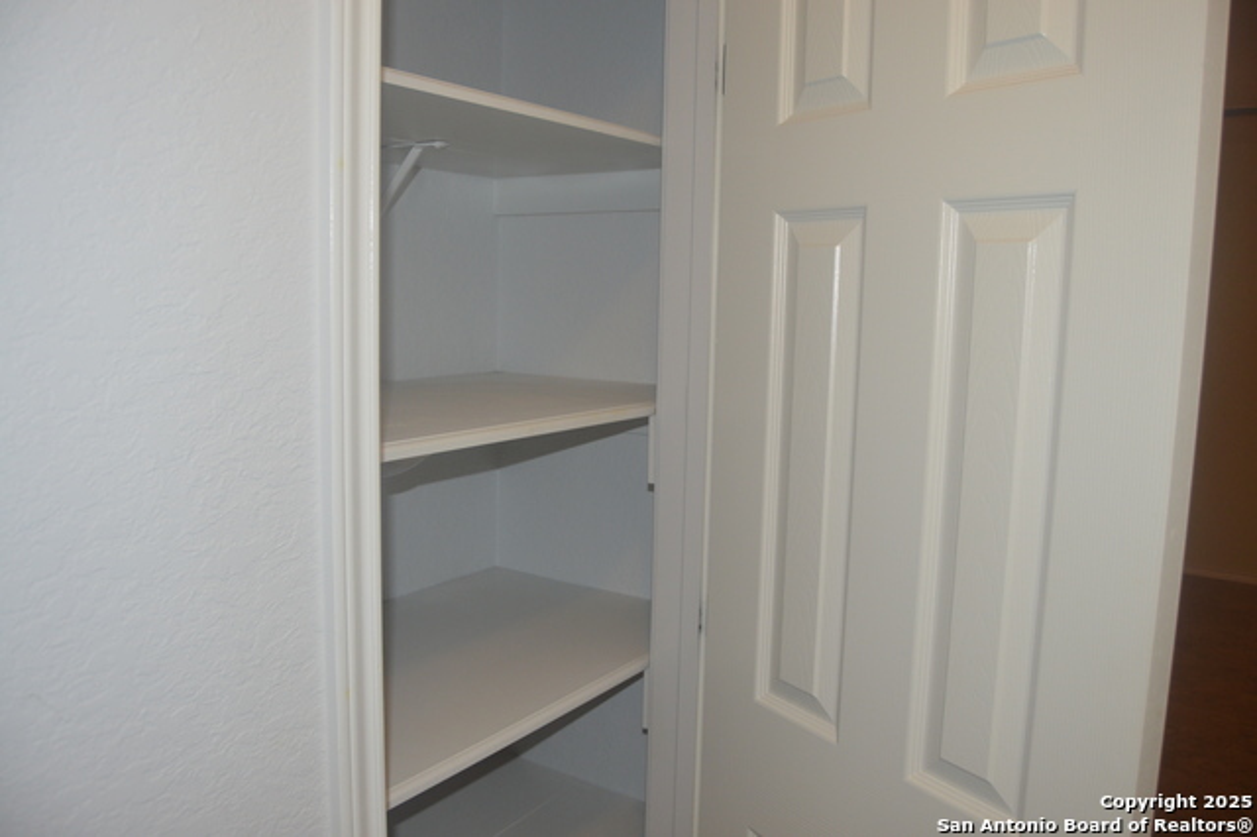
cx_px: 628
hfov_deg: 67.4
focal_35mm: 27
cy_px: 418
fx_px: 942
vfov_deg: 47.9
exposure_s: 1/60
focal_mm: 18
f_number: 4
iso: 400
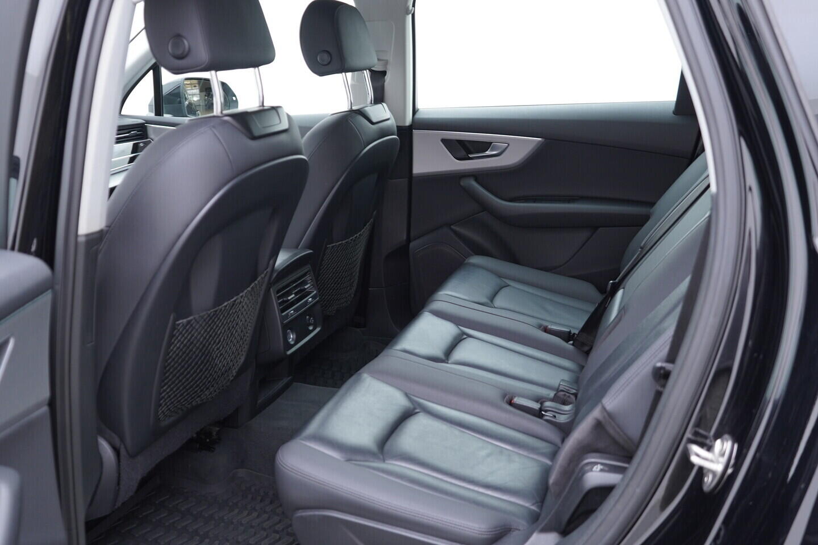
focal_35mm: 36
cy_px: 272
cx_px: 409
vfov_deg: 36.9
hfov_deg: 53.1
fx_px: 818
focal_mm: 24
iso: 250
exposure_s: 1/40
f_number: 2.8
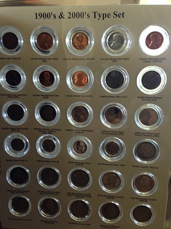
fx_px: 217
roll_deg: -0.4
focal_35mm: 33
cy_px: 114
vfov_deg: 55.4
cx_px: 86
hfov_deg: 42.9
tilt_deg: -4.7
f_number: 2.4
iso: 200
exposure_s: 1/20
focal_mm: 4.12
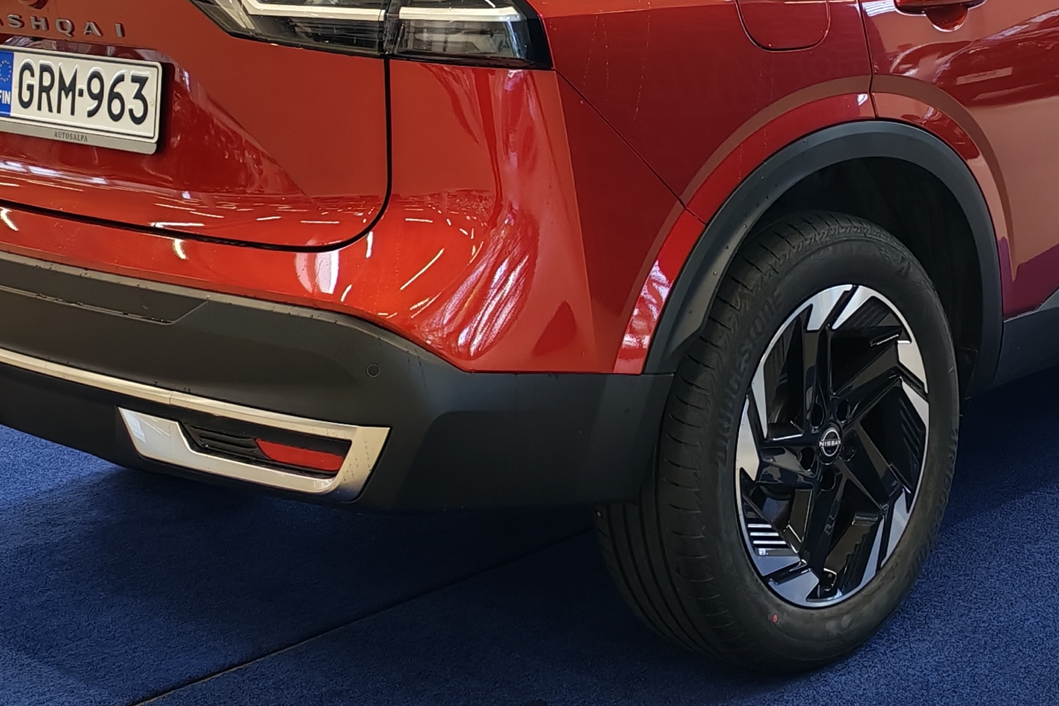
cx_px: 672
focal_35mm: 75
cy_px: 100
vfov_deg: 18.0
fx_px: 2206
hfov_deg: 26.9
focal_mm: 6.12
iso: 100
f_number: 1.9
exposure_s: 1/100
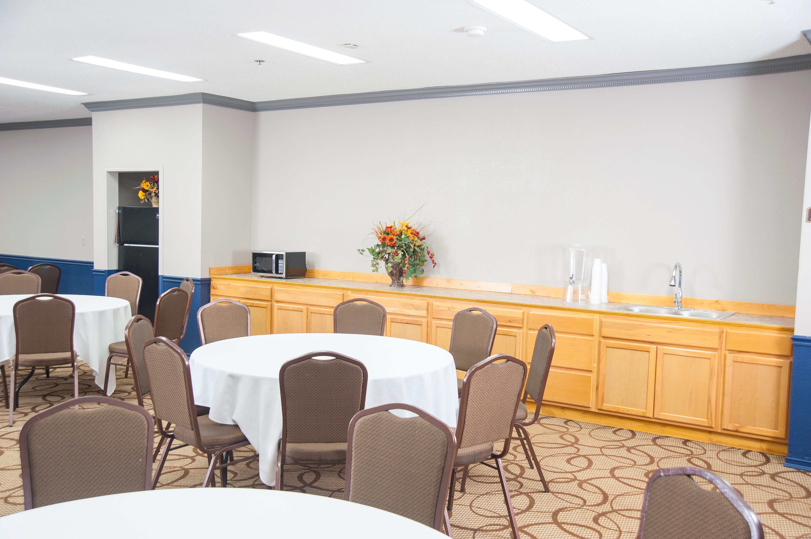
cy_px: 270
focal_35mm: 35
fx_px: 788
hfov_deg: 54.5
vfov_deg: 37.8
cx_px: 406
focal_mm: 35
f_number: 4.5
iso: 200
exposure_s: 1/8
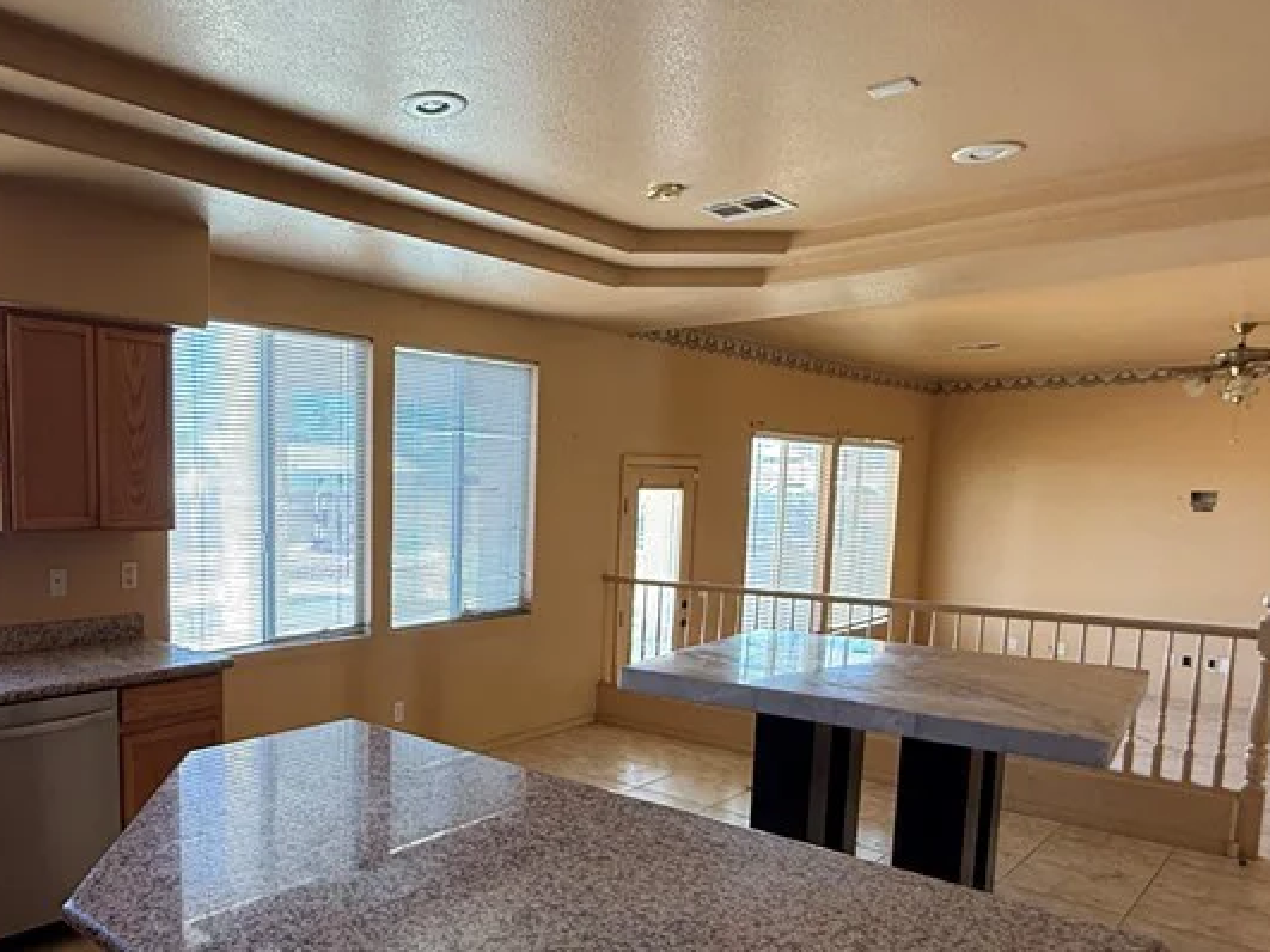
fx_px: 990
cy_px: 608
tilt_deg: -6.8
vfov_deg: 50.7
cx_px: 349
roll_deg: -2.1
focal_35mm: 27
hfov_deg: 62.3
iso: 100
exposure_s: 1/99
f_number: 2.2
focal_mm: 2.22
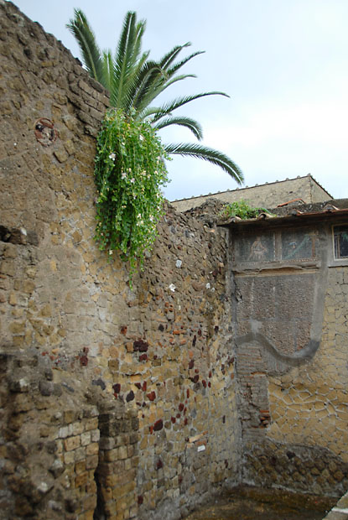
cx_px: 174
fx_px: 477
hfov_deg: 40.1
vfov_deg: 57.2
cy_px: 260
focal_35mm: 33
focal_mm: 22
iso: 100
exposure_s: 1/180
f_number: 3.8
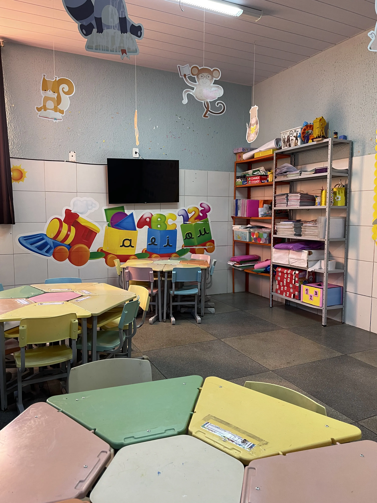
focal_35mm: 25
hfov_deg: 54.9
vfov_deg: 69.4
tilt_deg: -5.5
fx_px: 363
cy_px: 252
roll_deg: -0.8
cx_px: 188
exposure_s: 1/60
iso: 125
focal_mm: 5.1
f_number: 1.6
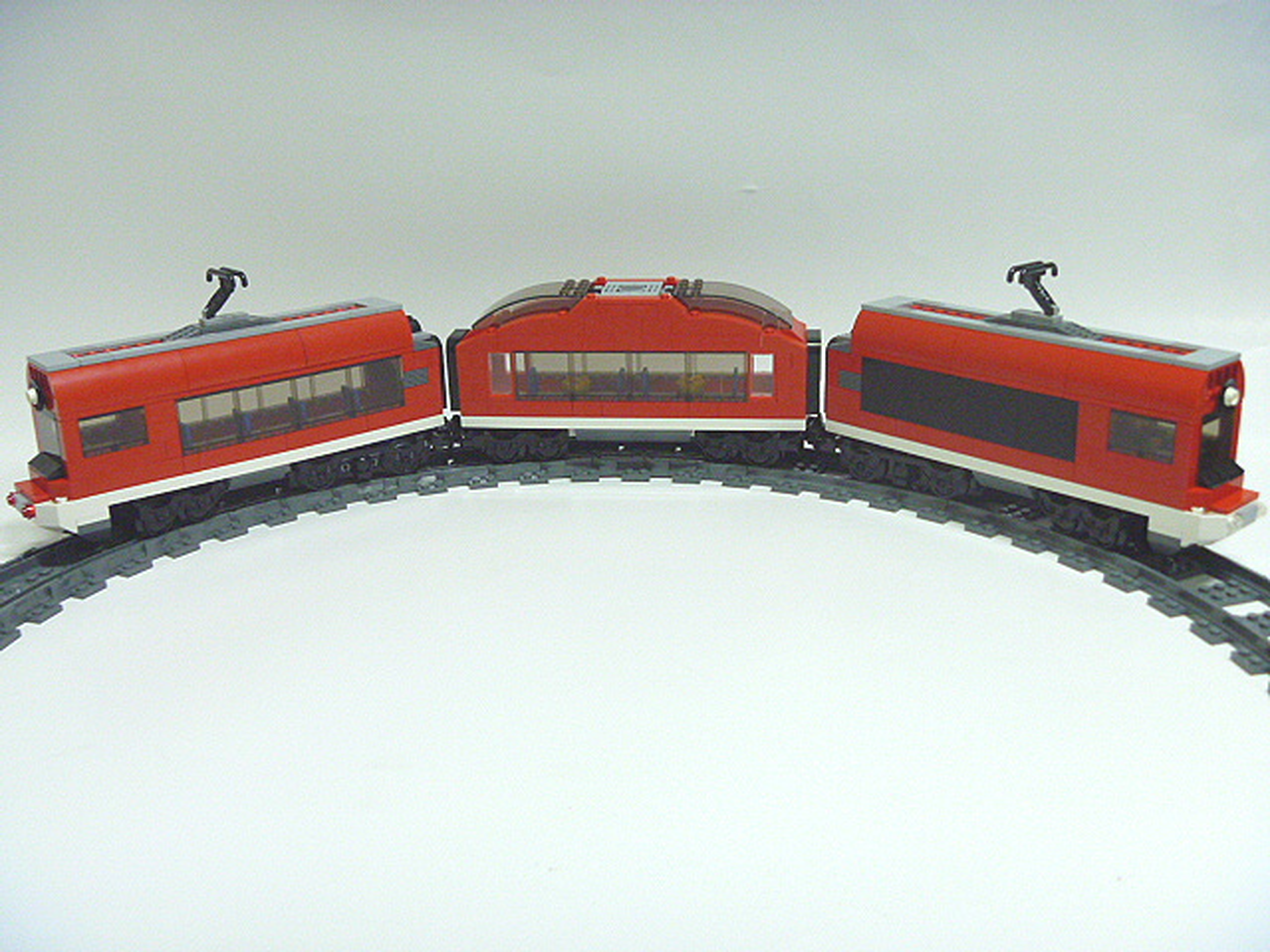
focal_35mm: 35
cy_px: 476
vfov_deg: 40.7
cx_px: 635
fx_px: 1284
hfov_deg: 52.6
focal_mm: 6.3
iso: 400
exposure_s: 1/15
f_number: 3.5
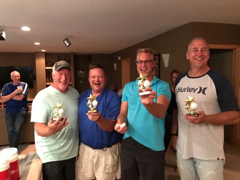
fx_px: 194
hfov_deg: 63.4
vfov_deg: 49.7
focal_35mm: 28
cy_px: 90
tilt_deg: -4.0
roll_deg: +1.1
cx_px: 120
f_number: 1.8
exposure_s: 1/4
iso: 100
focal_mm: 3.99
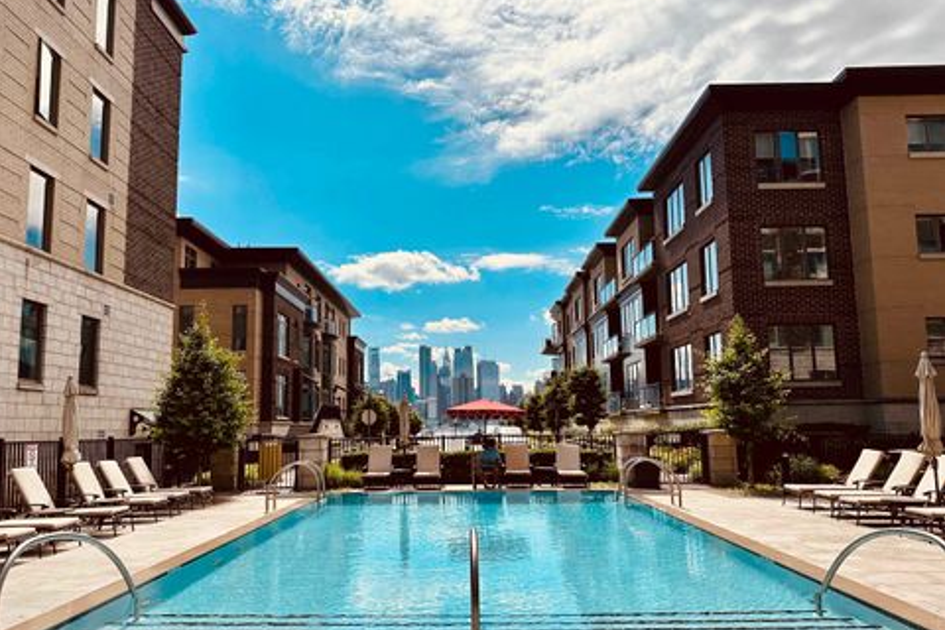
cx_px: 455
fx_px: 682
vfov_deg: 49.5
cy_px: 338
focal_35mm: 26
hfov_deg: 69.4
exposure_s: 1/8929
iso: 80
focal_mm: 6.86
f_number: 1.78
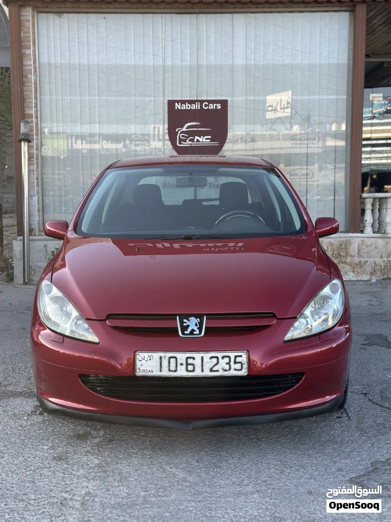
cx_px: 196
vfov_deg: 39.7
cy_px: 261
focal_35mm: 48
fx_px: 723
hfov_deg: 30.3
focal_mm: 6.86
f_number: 1.78
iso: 80
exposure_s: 1/672
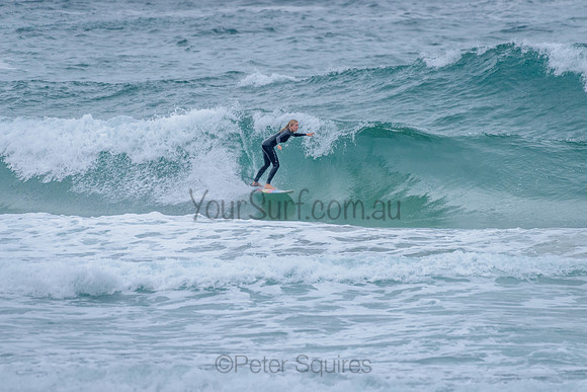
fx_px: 9993
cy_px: 152
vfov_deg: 2.2
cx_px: 294
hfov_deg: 3.4
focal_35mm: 613
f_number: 5.6
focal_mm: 500
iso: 1400
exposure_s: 1/2000
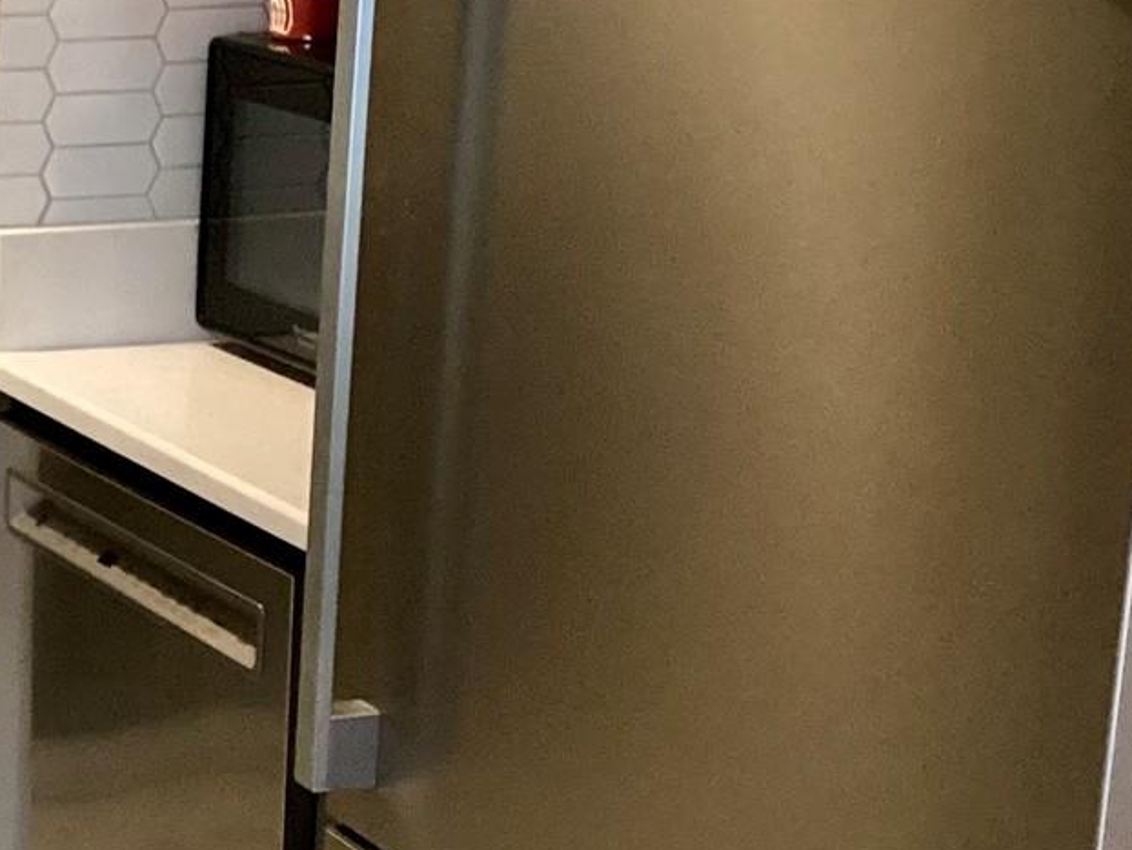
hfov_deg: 17.7
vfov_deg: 14.5
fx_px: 3337
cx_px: -457
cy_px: 482
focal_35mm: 102
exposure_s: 1/40
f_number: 2.4
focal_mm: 3.3
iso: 400
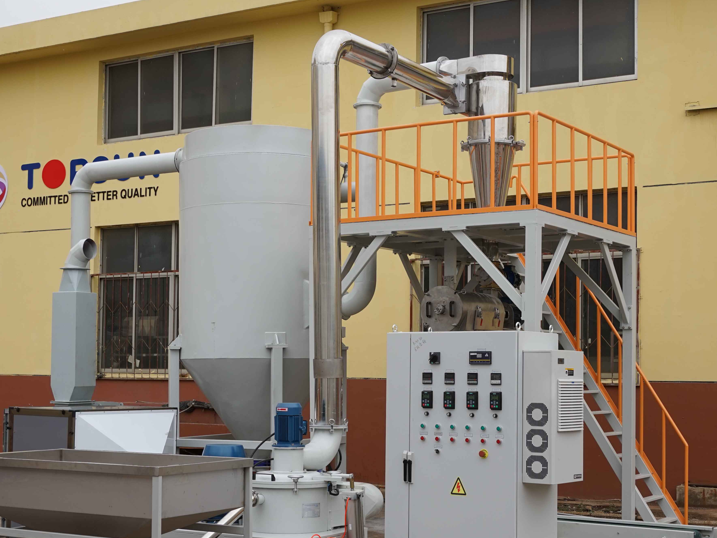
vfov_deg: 25.6
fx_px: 1181
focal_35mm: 57
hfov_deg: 33.8
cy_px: 320
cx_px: 361
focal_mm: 35
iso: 100
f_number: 11
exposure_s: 1/160
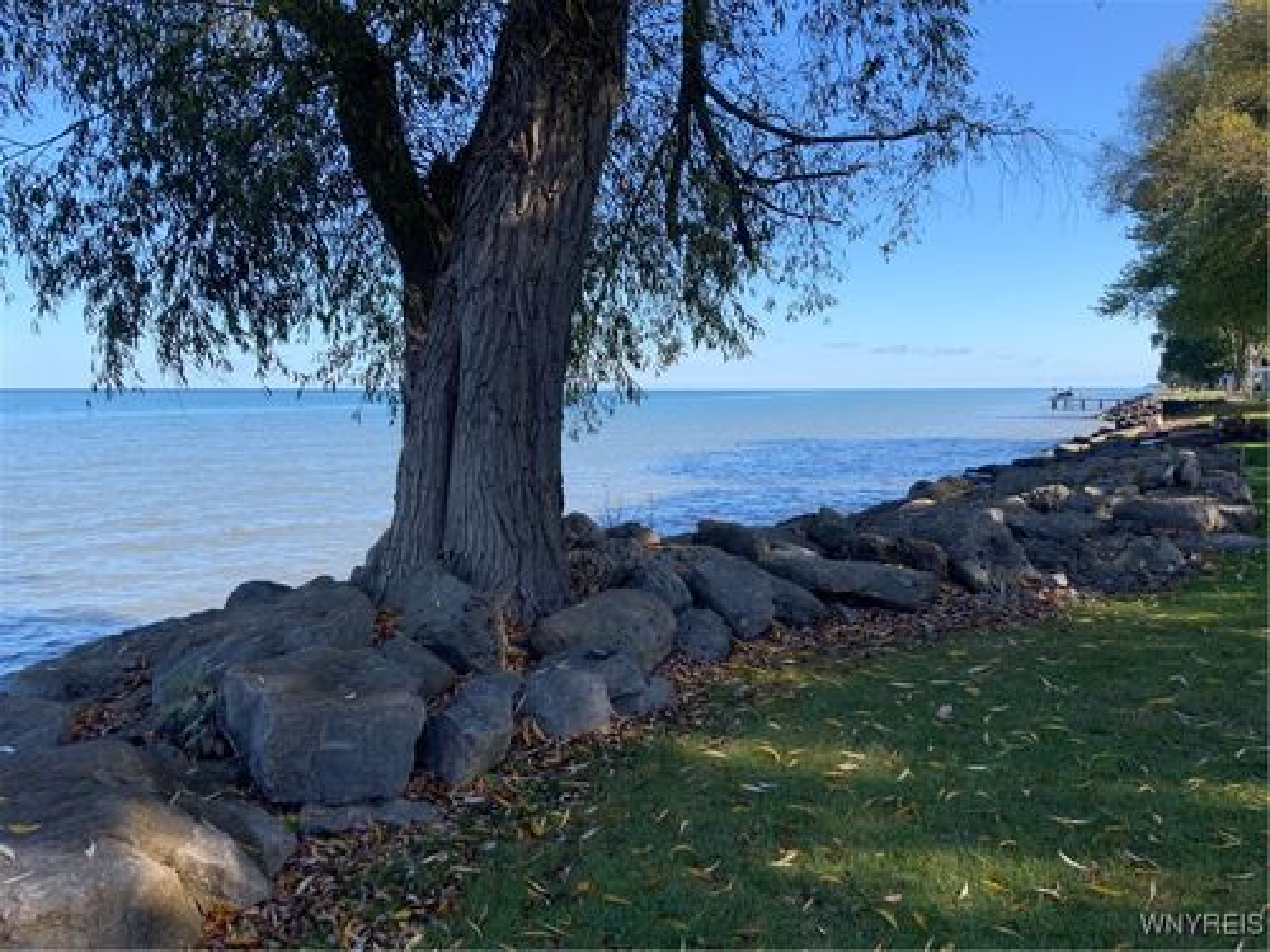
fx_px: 1064
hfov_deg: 61.7
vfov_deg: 48.2
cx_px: 635
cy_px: 476
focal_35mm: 29
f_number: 1.8
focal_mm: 3
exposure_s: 1/855
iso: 16
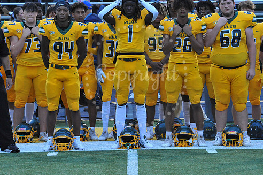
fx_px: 2153
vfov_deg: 4.6
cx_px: 136
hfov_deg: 7.0
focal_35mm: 295
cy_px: 75
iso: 6400
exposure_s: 1/200
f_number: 11
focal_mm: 250
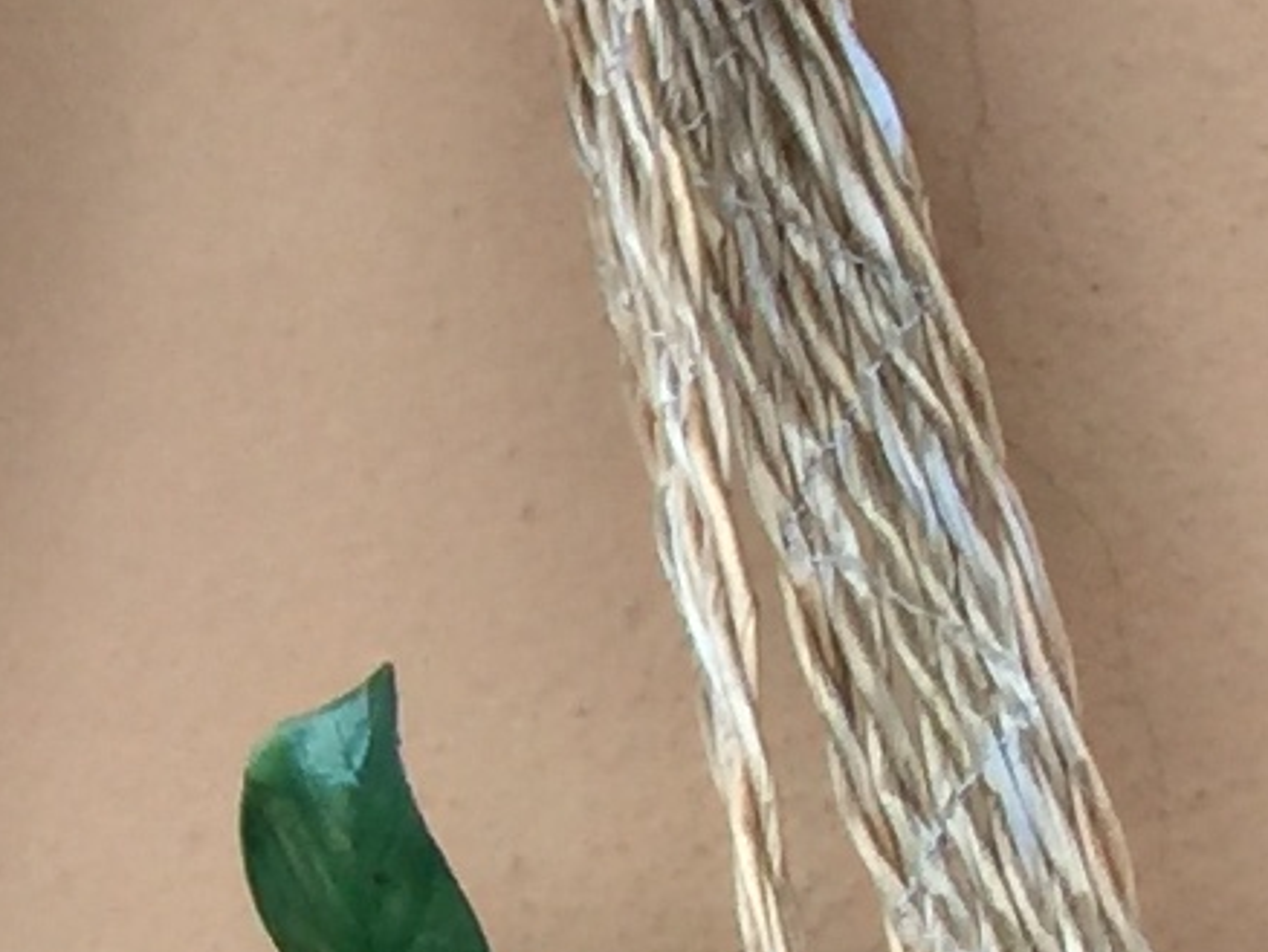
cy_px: -509
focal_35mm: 216
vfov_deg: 6.8
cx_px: -1960
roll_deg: -0.5
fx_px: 7917
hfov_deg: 8.3
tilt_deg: +10.1
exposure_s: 1/33
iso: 32
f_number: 2.2
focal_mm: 4.15
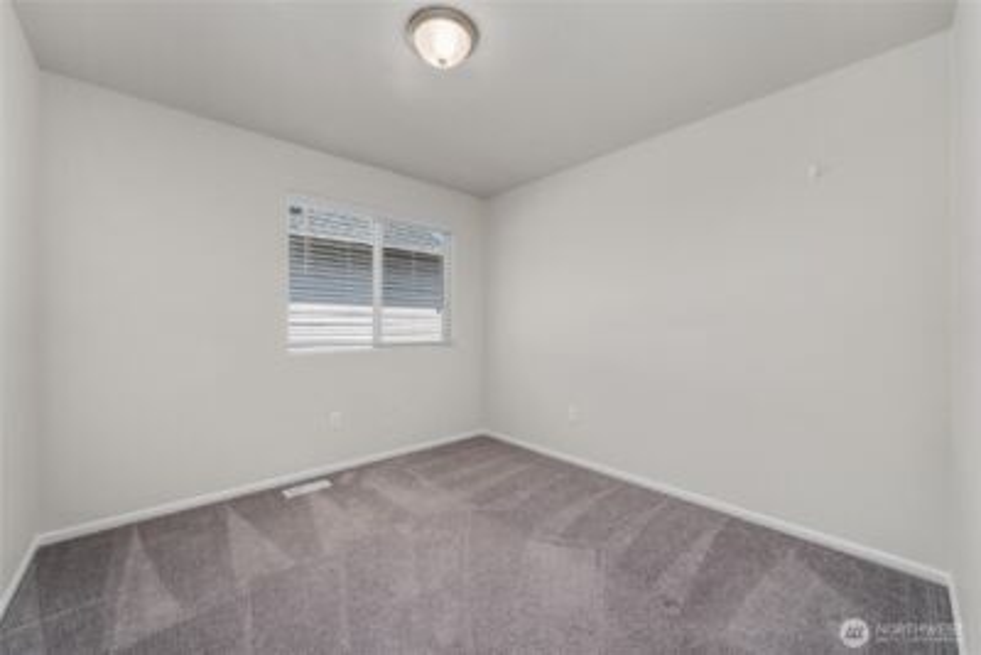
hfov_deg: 108.3
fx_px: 354
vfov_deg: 85.5
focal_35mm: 13
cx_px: 490
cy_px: 328
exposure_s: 1/25
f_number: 7.1
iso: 1000
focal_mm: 13
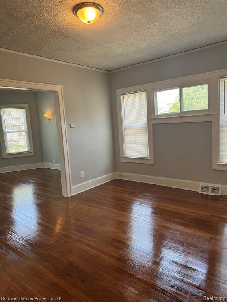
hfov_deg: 56.8
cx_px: 114
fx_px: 210
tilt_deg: -8.1
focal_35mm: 24
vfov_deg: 71.6
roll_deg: +3.7
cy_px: 151
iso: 125
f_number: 1.78
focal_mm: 6.76
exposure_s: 1/120
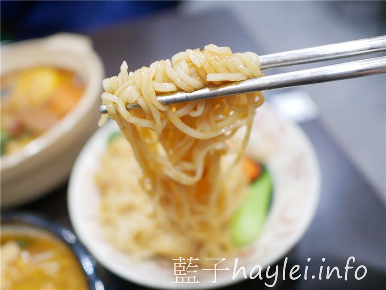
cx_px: 193
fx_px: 335
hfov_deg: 60.0
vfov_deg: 46.8
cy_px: 145
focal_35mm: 30
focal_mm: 15
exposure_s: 1/60
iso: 800
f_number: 1.7
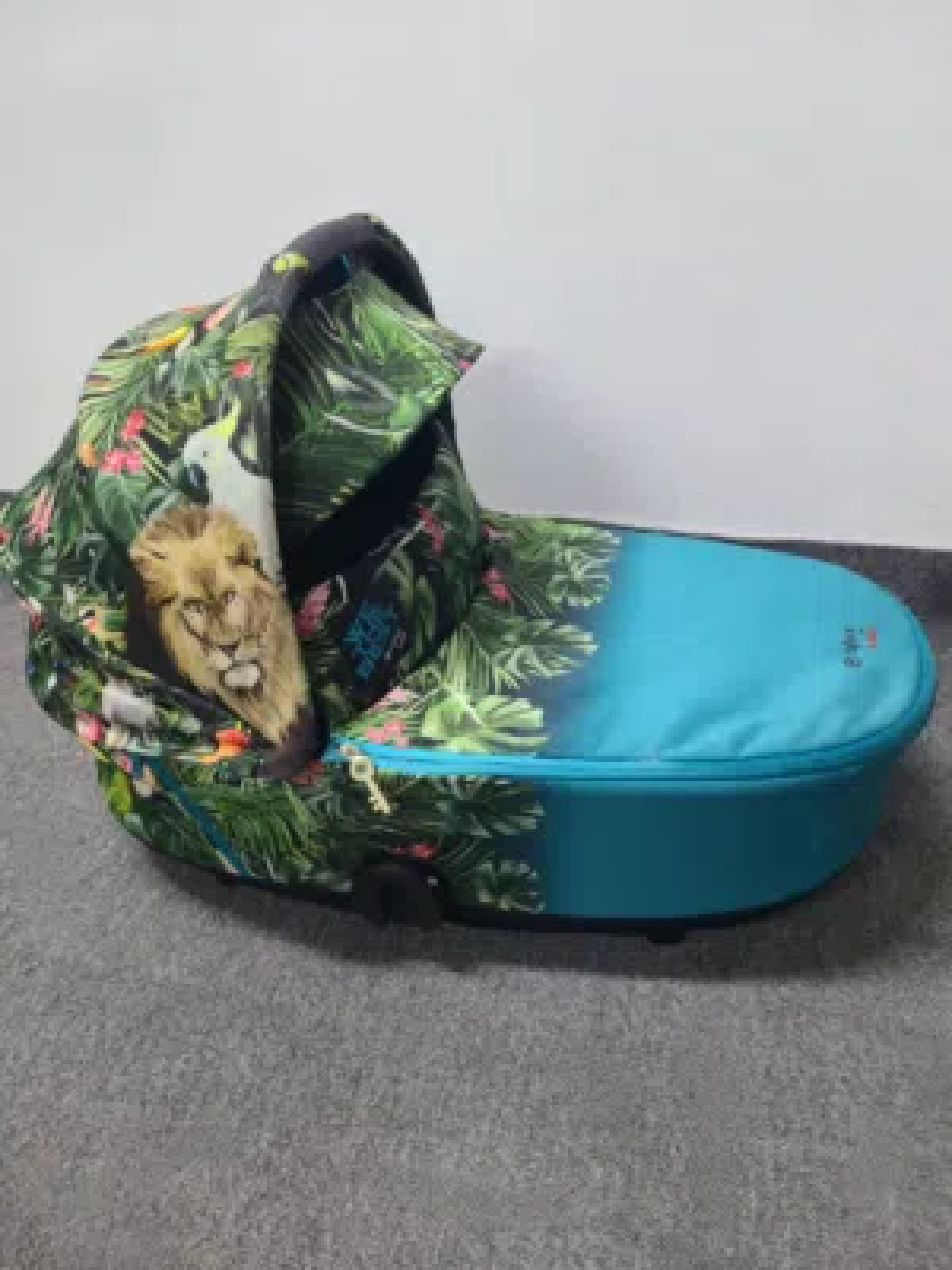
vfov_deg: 67.3
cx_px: 476
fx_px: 953
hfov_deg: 53.1
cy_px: 635
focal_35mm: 26
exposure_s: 1/50
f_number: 1.8
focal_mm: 5.4
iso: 250
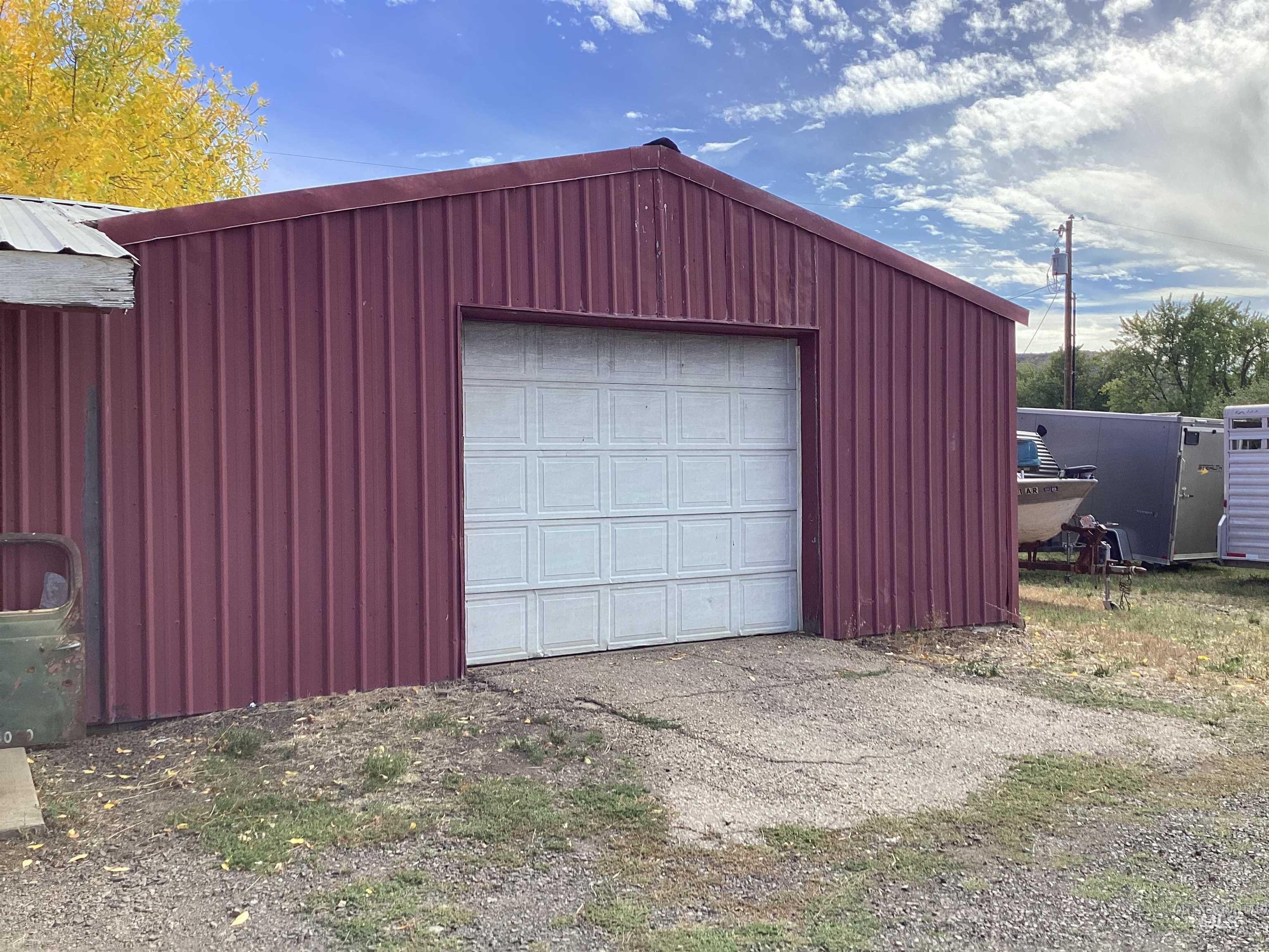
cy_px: 476
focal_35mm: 31
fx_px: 1136
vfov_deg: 45.4
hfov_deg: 58.4
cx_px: 634
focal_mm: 3.3
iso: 25
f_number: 2.4
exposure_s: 1/741
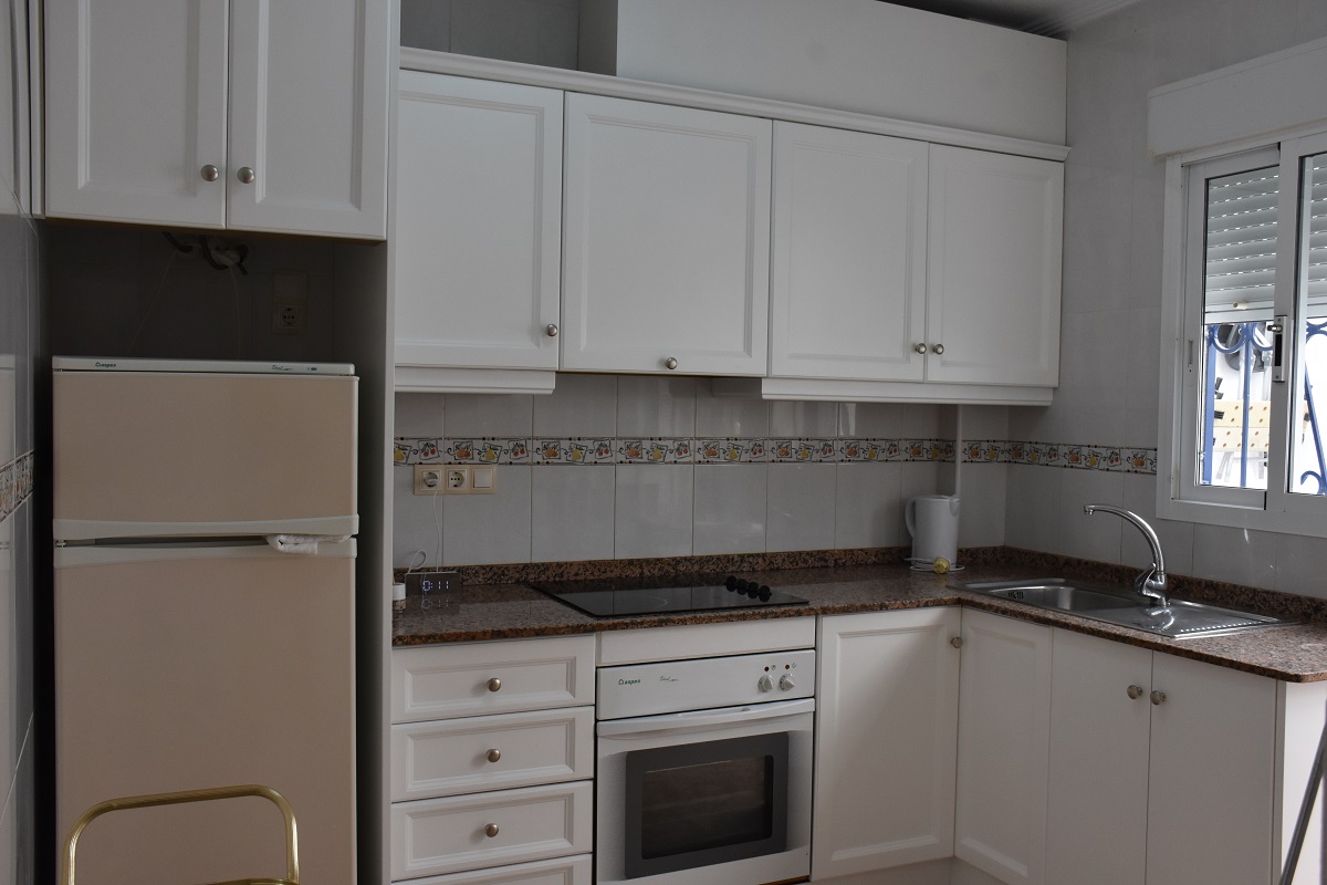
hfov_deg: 61.9
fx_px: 1106
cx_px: 664
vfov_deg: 43.6
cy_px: 442
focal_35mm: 30
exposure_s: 1/200
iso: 800
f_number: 7.1
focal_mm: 20
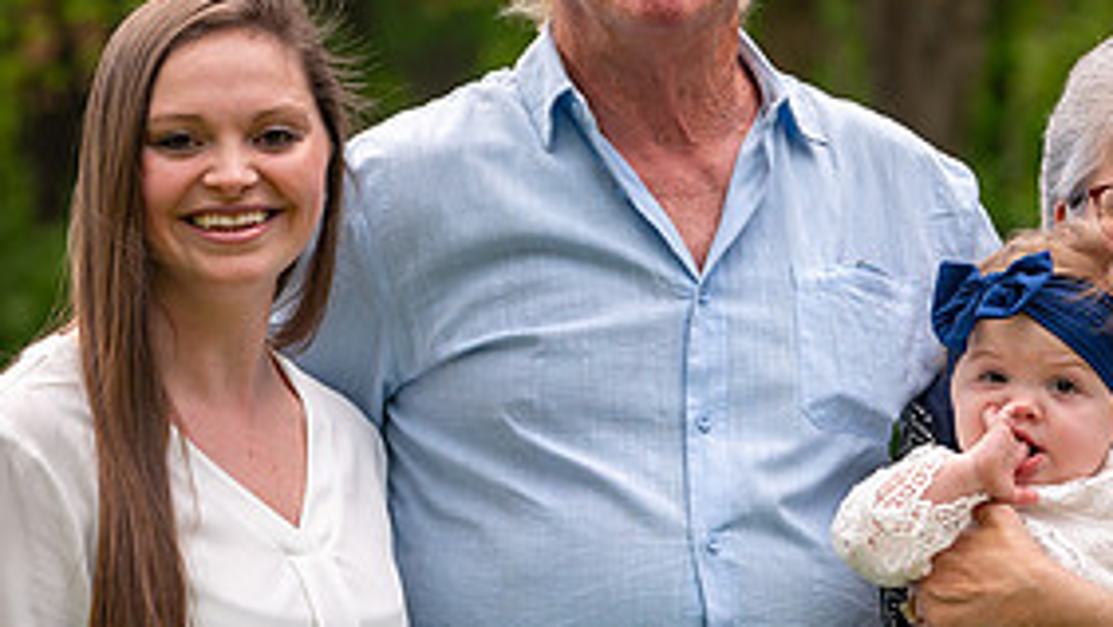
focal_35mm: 312
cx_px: 1042
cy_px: 221
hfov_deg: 6.9
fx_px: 9213
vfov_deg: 3.9
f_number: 5
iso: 400
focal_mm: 130
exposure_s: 1/800
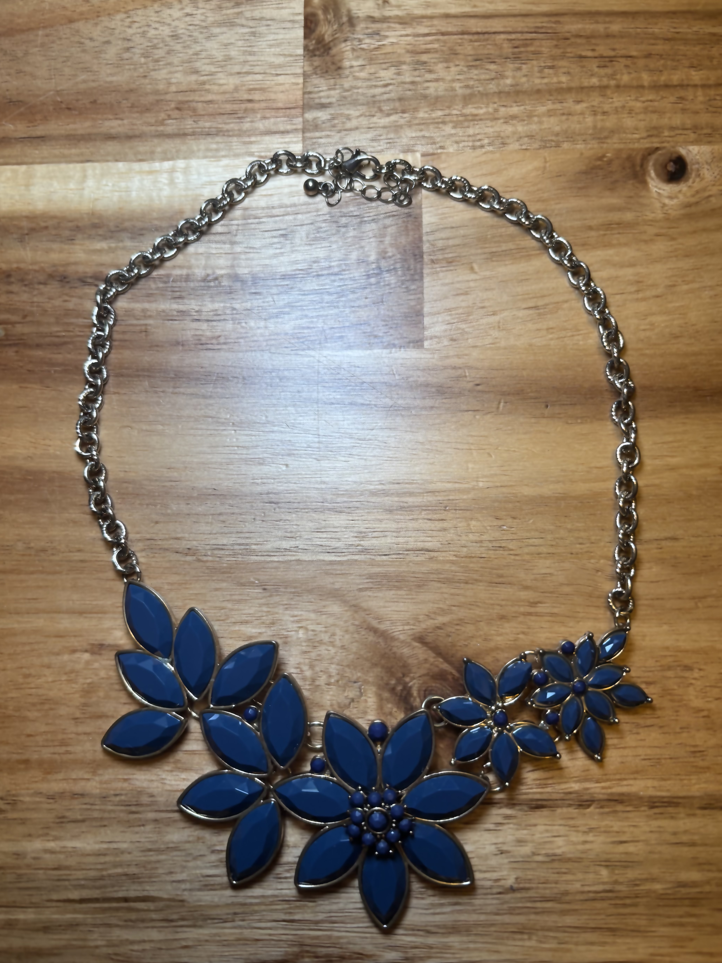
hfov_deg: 51.4
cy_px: 472
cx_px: 367
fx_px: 751
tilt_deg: -79.6
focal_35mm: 27
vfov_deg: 65.3
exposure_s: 1/120
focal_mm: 5.96
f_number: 1.6
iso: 100
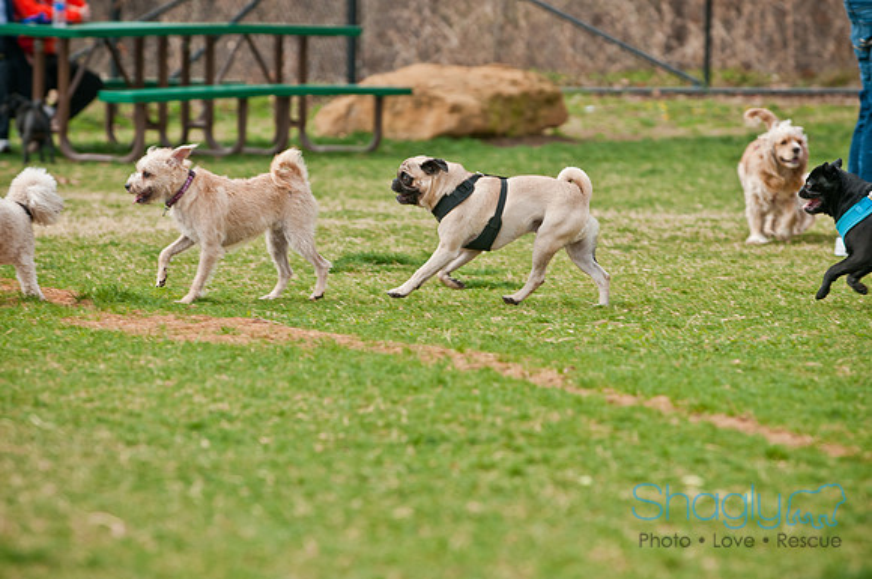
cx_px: 436
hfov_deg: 8.3
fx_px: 5987
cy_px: 290
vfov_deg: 5.5
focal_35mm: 248
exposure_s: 1/500
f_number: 5
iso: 200
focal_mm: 165
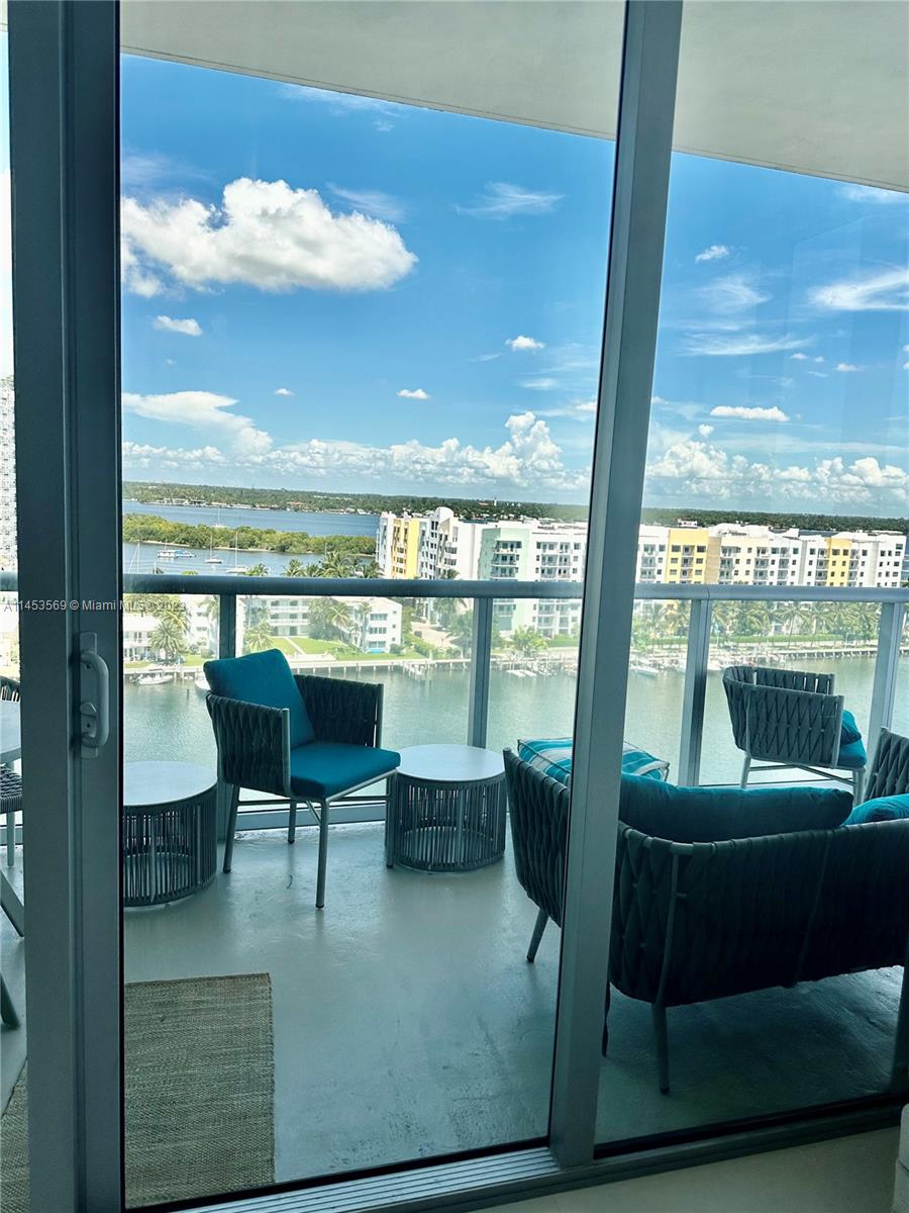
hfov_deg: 56.8
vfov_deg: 71.6
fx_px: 840
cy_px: 606
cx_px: 454
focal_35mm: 24
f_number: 1.78
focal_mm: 6.86
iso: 80
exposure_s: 1/2660
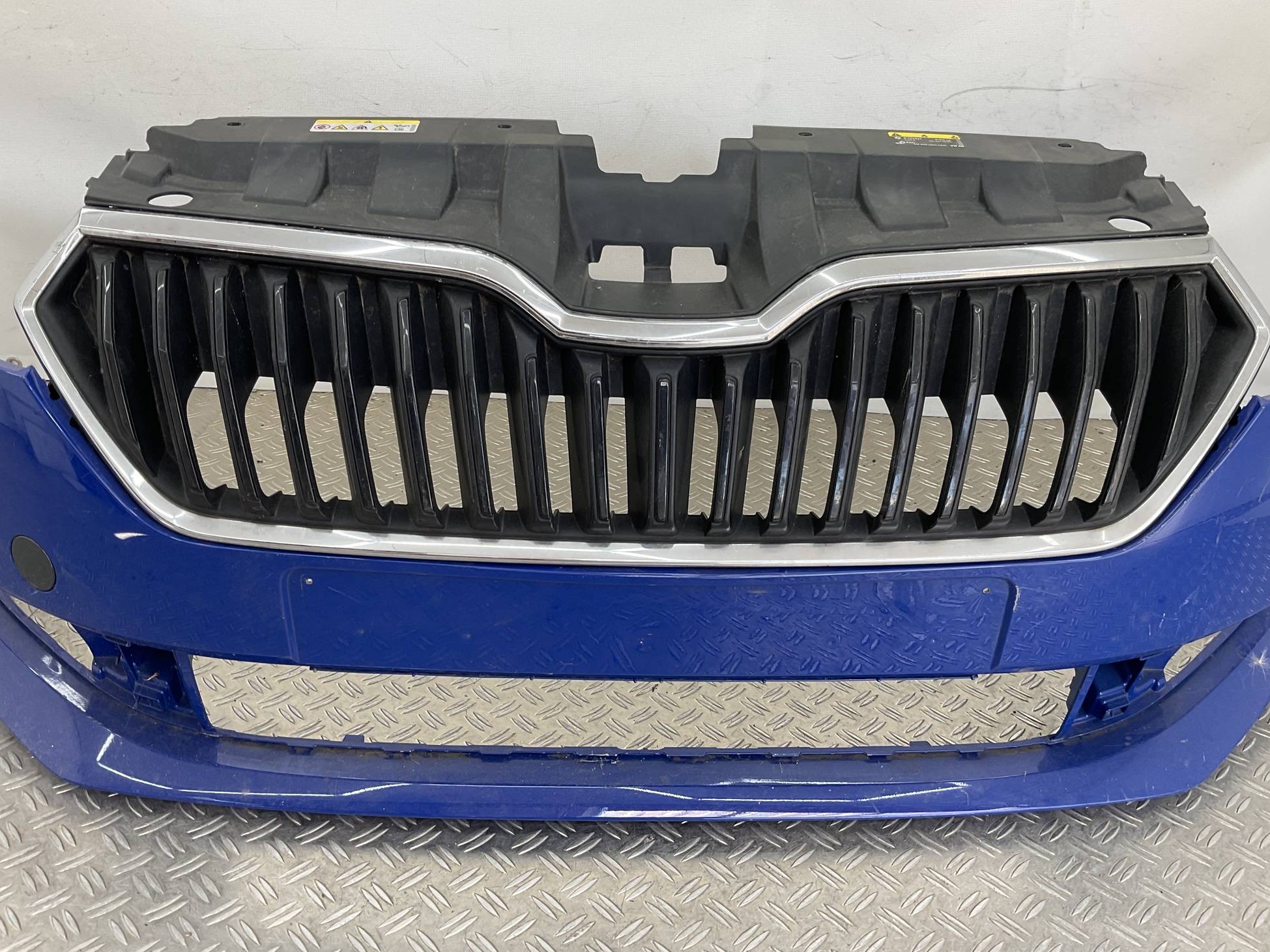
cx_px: 641
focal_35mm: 30
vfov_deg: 46.8
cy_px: 492
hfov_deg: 60.0
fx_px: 1101
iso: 25
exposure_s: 1/100
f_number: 1.8
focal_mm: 3
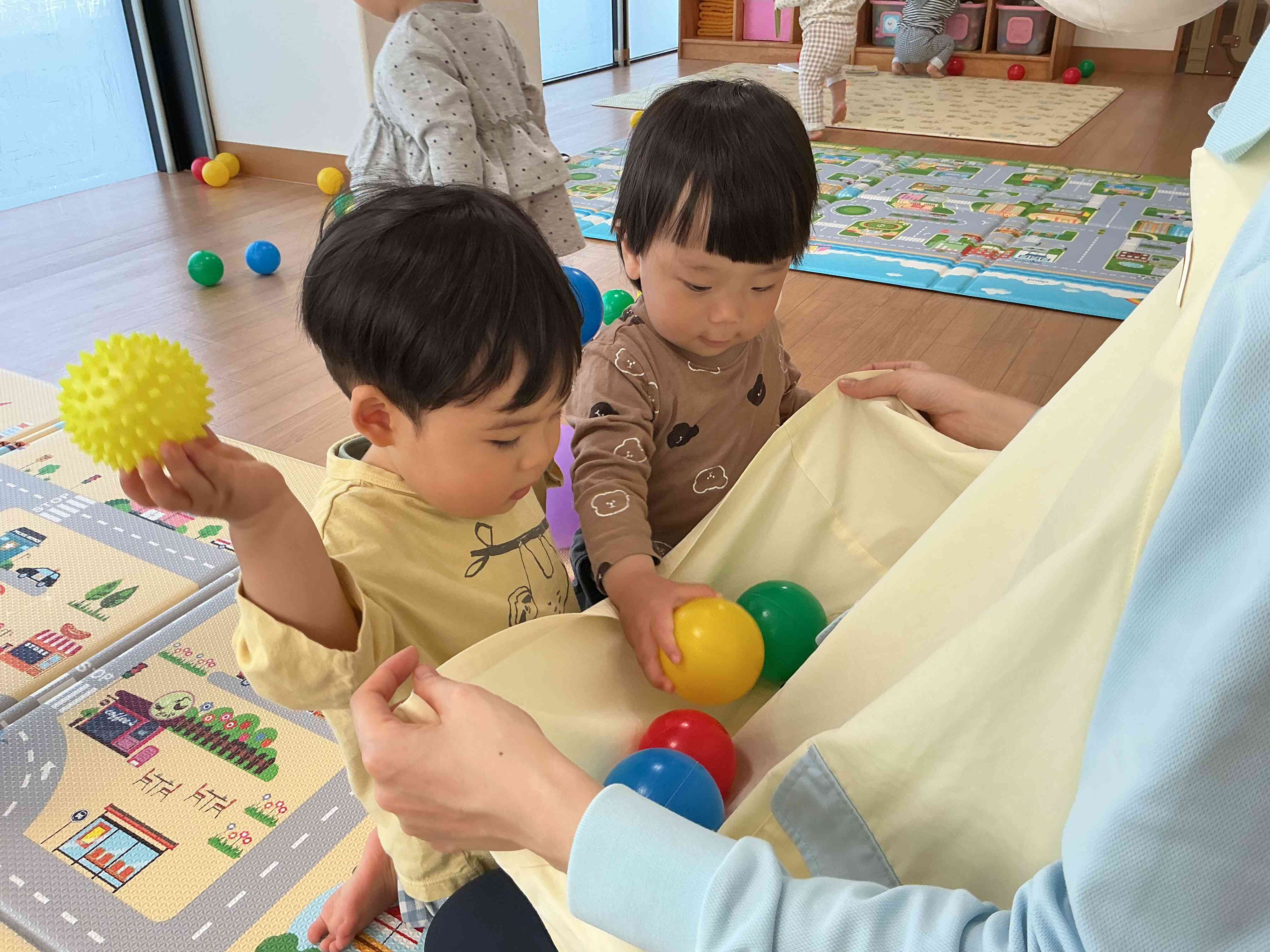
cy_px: 476
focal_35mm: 29
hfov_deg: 61.7
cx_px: 635
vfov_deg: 48.2
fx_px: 1064
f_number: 1.8
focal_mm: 3
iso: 40
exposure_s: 1/120
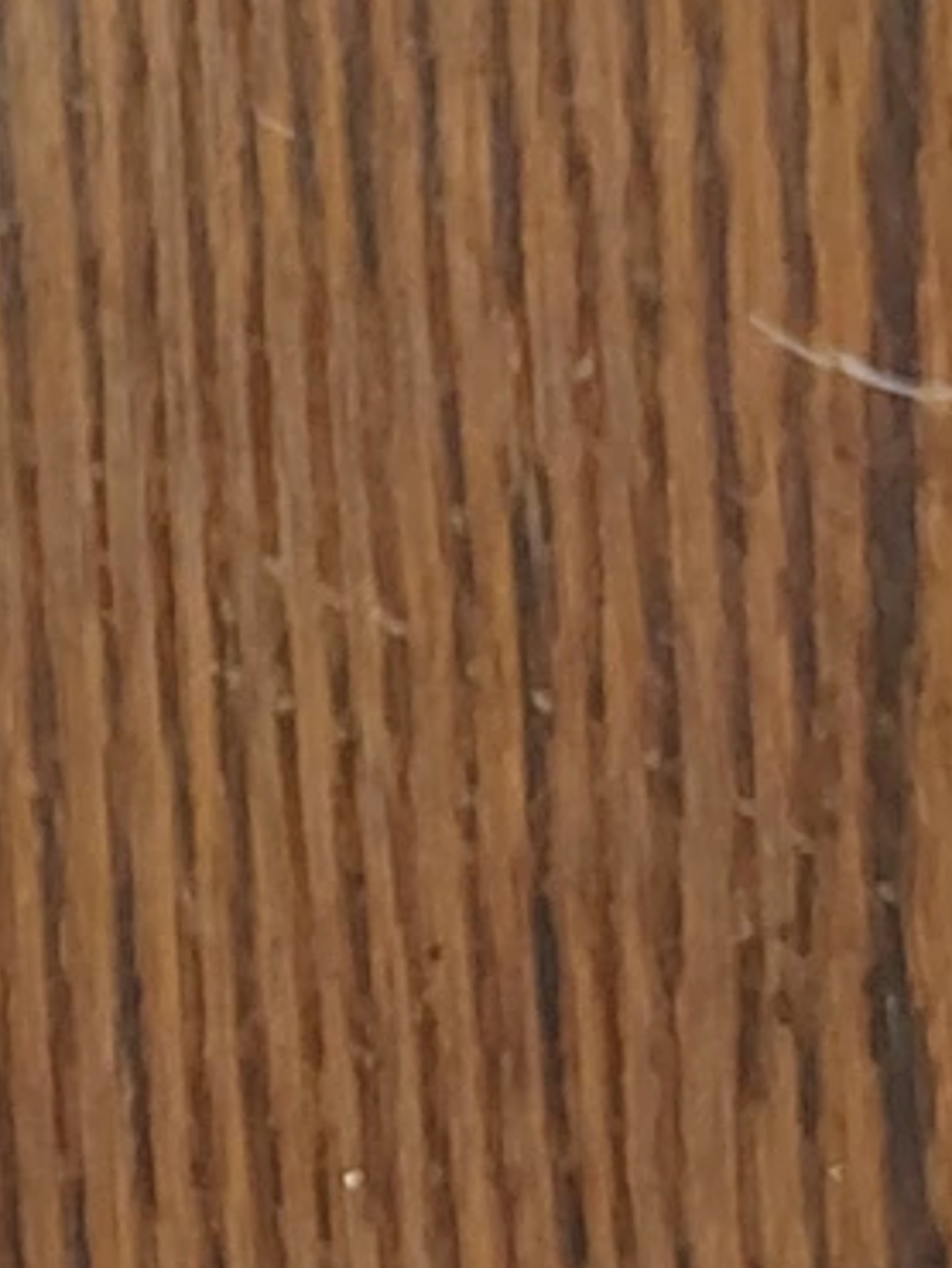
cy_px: 374
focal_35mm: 166
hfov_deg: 7.5
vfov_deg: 11.9
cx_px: -2250
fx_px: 6080
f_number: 1.8
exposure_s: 1/25
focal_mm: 5.23
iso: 250
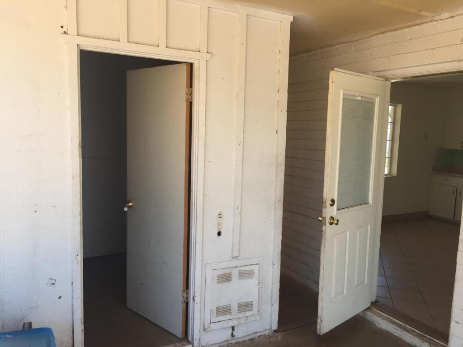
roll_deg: -1.1
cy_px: 174
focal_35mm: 29
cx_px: 232
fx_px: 388
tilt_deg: -7.0
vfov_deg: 48.2
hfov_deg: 61.7
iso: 32
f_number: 2.2
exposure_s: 1/341
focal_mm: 4.15
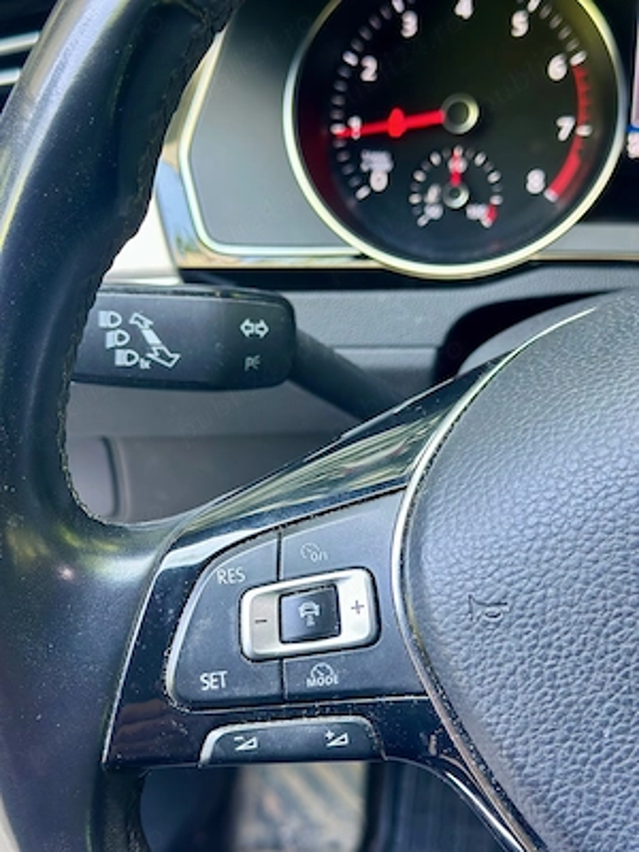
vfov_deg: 39.7
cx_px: 320
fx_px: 1181
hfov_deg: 30.3
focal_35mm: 48
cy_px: 426
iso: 125
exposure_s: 1/71
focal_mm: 6.86
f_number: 1.78
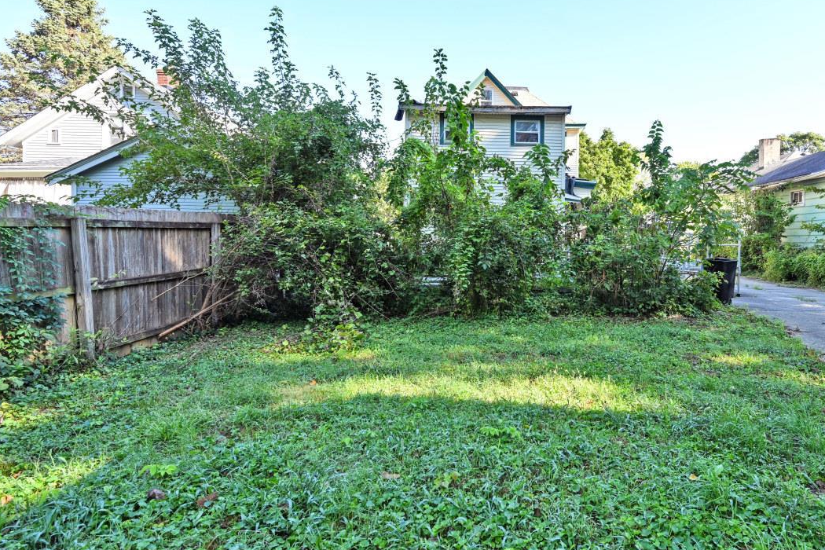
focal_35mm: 20
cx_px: 515
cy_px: 243
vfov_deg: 61.7
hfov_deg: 82.4
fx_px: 458
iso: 160
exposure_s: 1/125
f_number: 5.6
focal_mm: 14
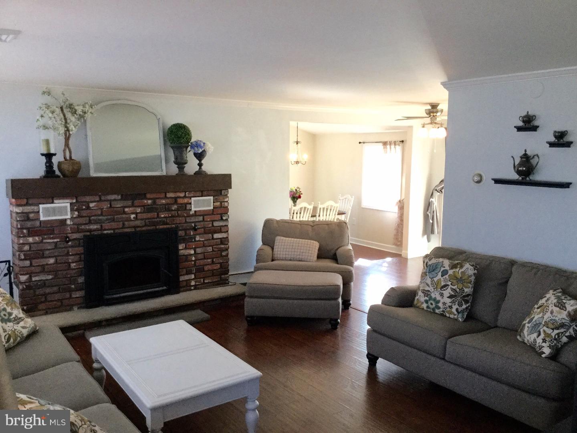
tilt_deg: -8.4
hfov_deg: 58.4
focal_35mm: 31
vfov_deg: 45.4
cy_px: 216
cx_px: 288
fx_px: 517
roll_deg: +0.1
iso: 40
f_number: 2.4
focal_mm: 3.3
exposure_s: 1/30
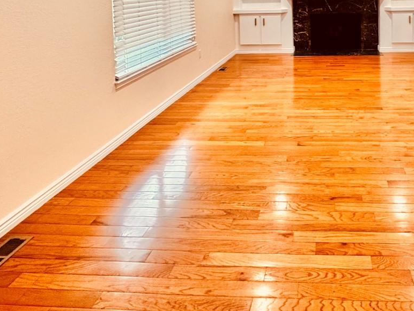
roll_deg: +1.0
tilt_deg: -2.2
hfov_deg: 58.4
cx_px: 312
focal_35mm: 29
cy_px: -7
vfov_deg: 41.3
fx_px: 347
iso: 250
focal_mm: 2.22
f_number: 2.2
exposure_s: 1/120
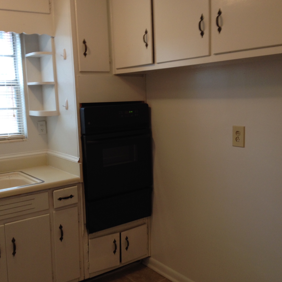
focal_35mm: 42
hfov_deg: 40.0
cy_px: 141
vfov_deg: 40.0
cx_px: 132
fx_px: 387
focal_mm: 4.28
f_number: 2.4
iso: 80
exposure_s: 1/20
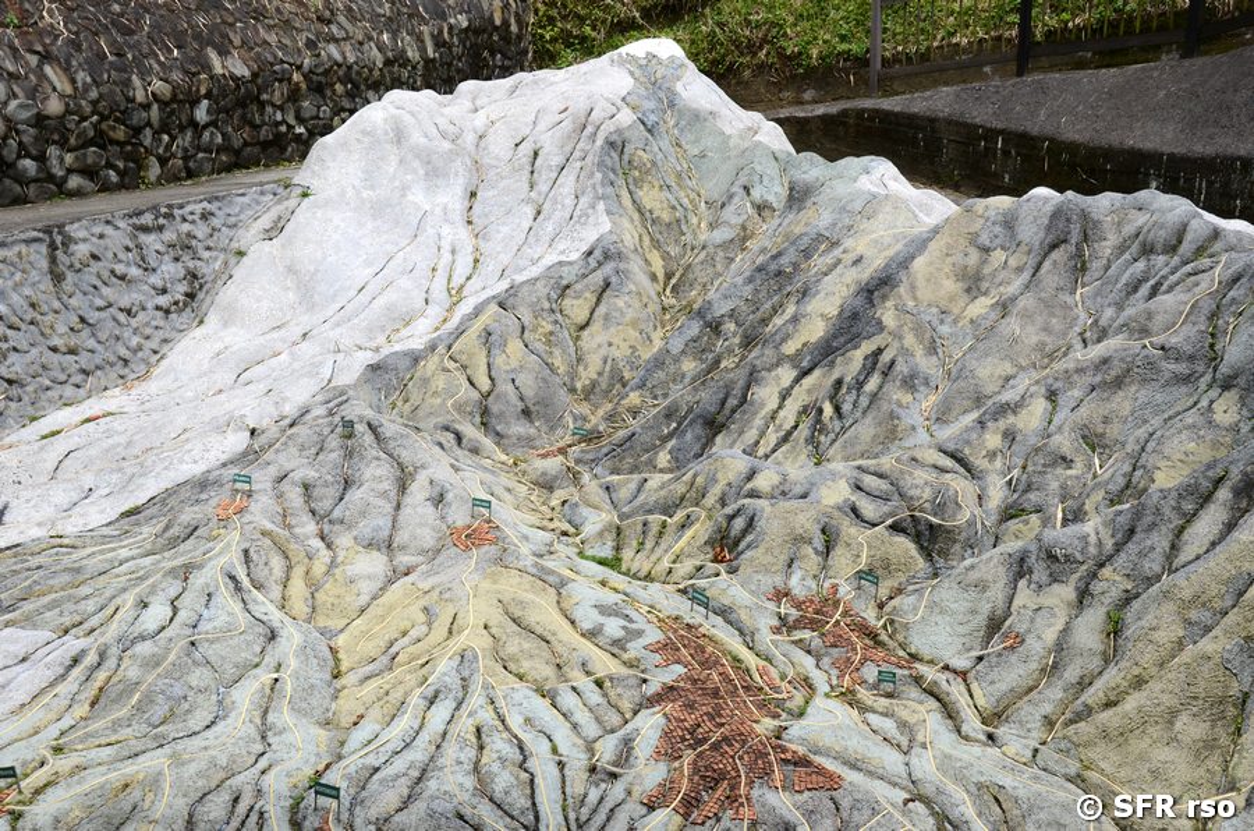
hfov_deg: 43.7
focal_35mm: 45
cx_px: 627
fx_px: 1564
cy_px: 416
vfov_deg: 29.7
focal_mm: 30
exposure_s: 1/400
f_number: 10
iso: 500
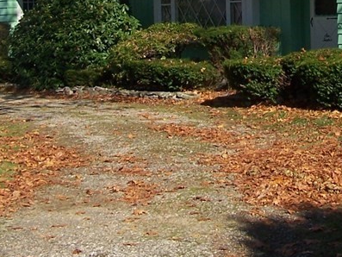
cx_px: 283
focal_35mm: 98
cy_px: -25
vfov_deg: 14.7
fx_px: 969
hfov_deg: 19.8
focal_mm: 6.3
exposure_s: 1/750
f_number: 4
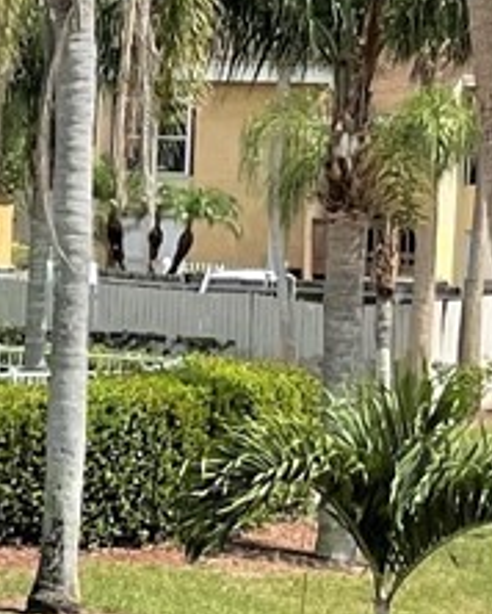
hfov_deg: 7.1
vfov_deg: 10.5
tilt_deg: -1.3
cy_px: 246
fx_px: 3326
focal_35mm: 183
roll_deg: -1.5
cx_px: -1197
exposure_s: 1/4464
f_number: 1.6
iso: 32
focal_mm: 4.2
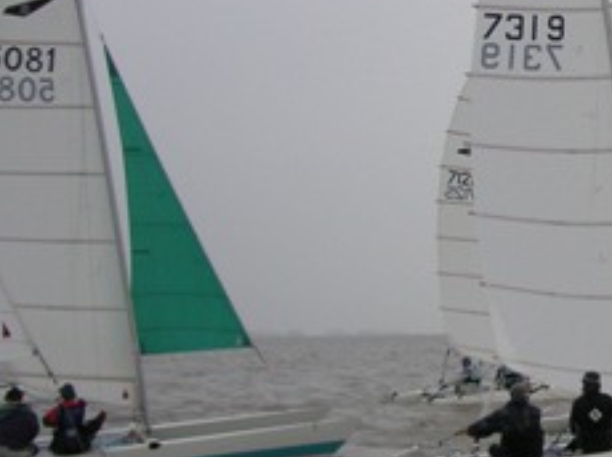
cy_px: 258
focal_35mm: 103
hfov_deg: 18.1
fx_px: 1819
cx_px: 745
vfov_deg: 14.3
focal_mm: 6.1
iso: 50
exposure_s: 1/350
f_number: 2.8
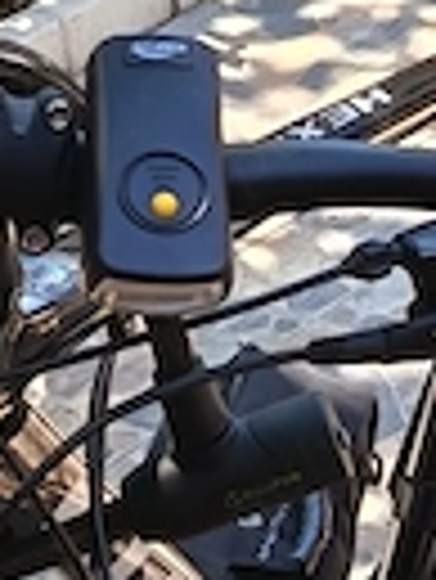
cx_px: -103
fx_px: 2498
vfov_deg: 12.6
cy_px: 841
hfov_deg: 9.8
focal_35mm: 149
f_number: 1.75
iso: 176
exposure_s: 1/100
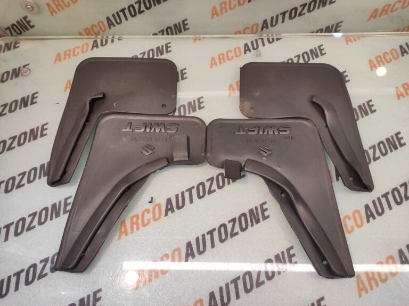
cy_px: 153
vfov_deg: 74.7
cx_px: 204
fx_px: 201
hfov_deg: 91.1
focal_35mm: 17
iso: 155
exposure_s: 1/33
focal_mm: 4.74
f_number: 1.79
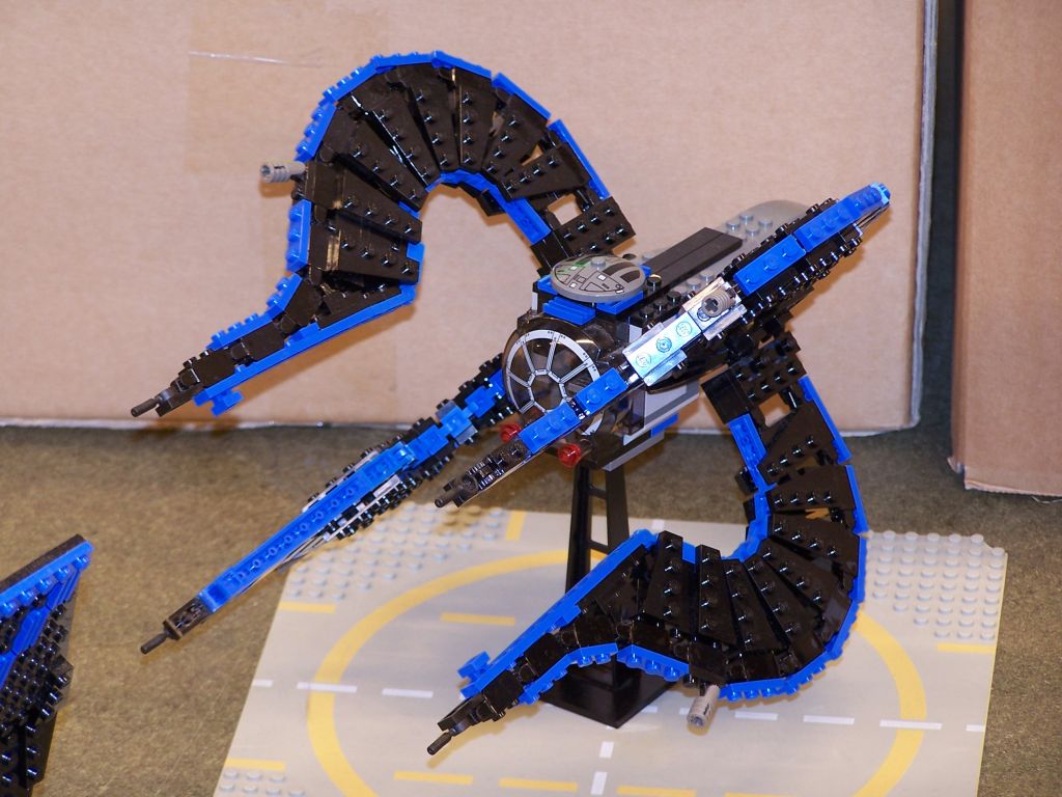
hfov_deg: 11.7
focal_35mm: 169
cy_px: 398
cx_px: 531
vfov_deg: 8.8
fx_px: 5185
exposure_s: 1/2
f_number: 3.2
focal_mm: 28
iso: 80
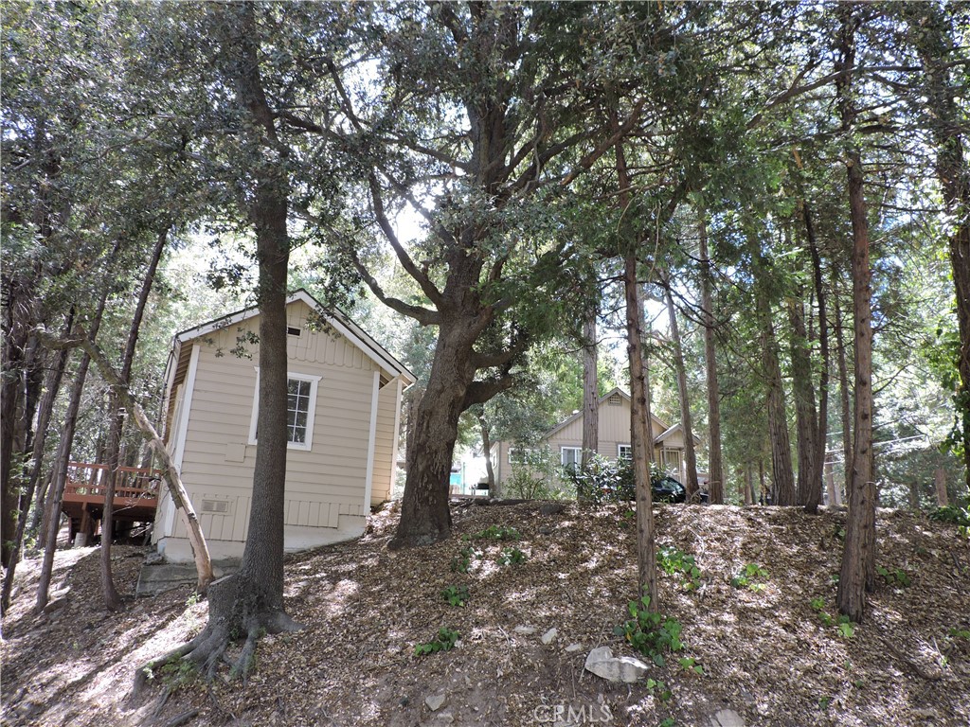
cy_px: 364
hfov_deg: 71.6
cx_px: 485
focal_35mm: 24
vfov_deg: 56.8
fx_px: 673
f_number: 3
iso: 100
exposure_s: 1/60
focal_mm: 4.3
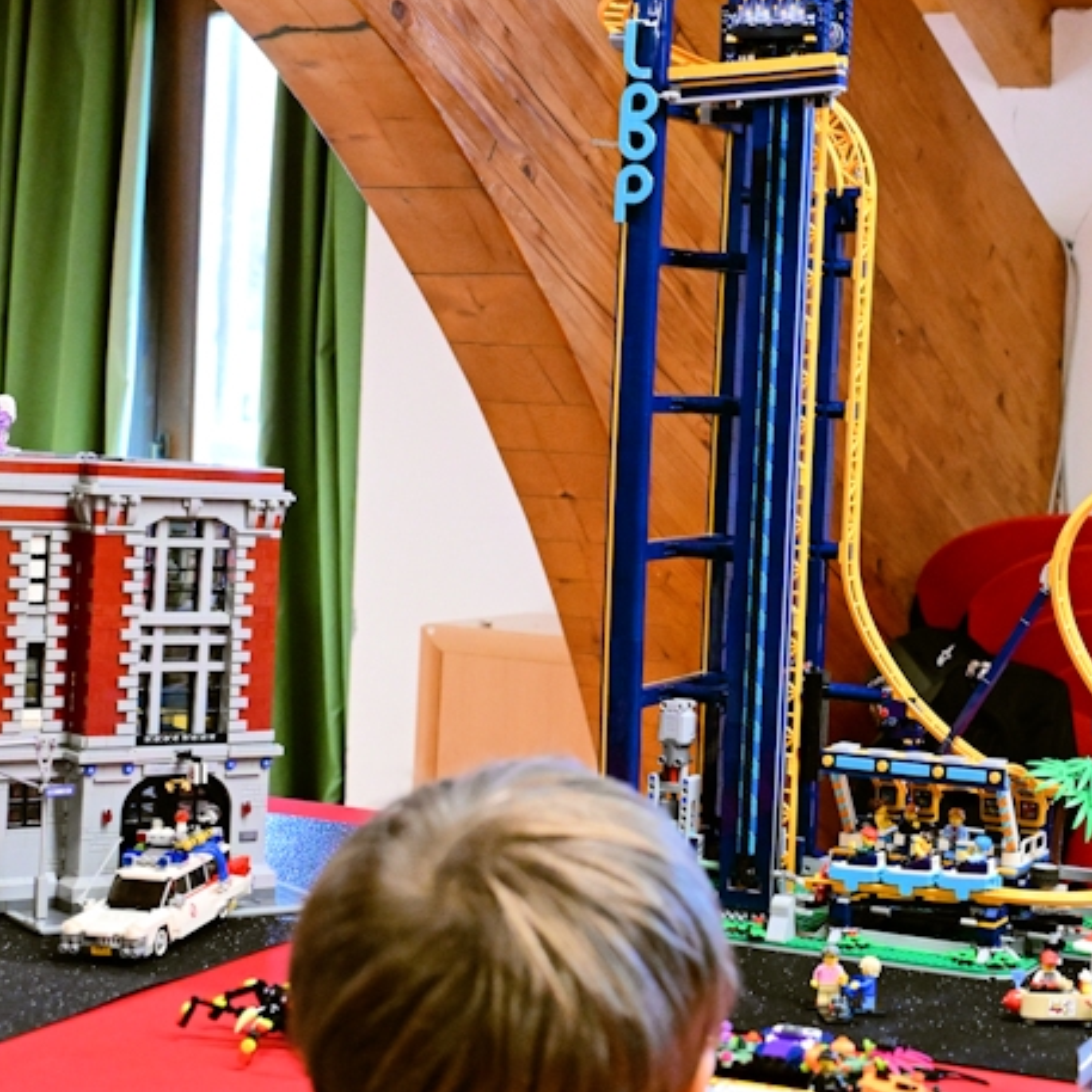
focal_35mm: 68
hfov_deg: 24.9
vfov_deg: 25.3
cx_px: 867
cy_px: 487
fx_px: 2431
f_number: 4
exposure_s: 1/160
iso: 5000
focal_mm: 30.5
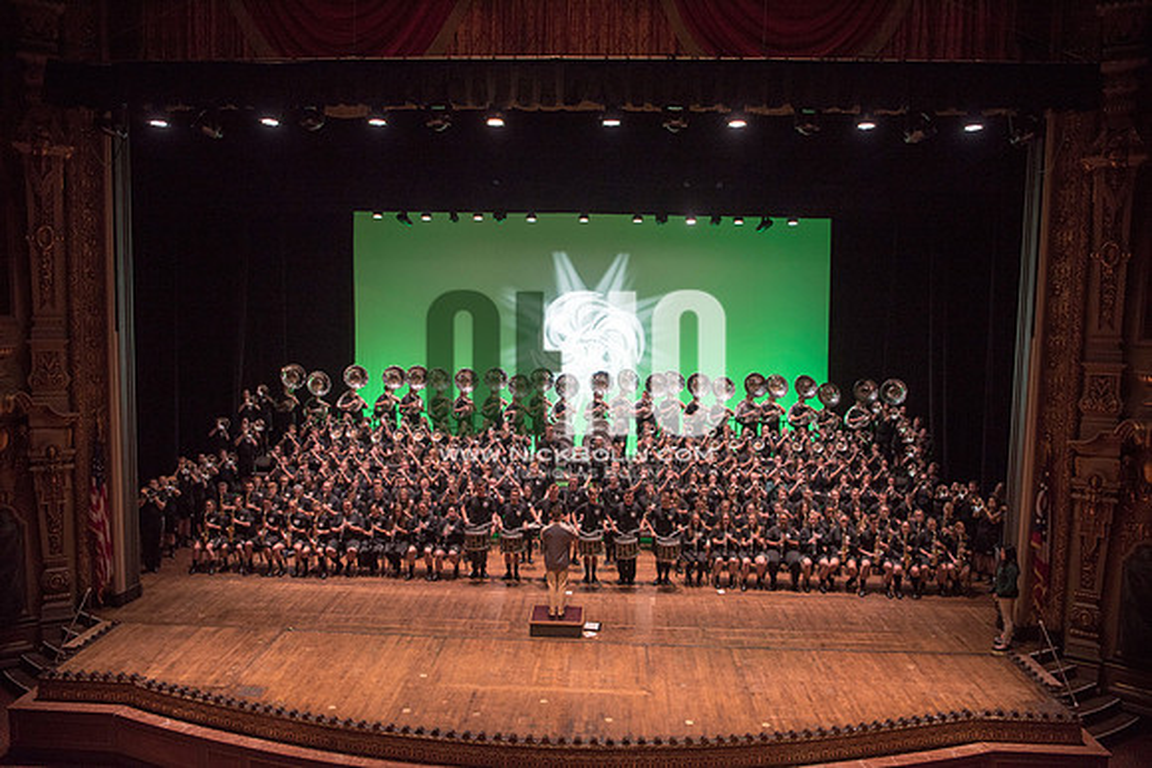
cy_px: 384
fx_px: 960
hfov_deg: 61.9
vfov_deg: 43.6
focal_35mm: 30
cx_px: 576
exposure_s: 1/500
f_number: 2.8
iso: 800
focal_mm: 30
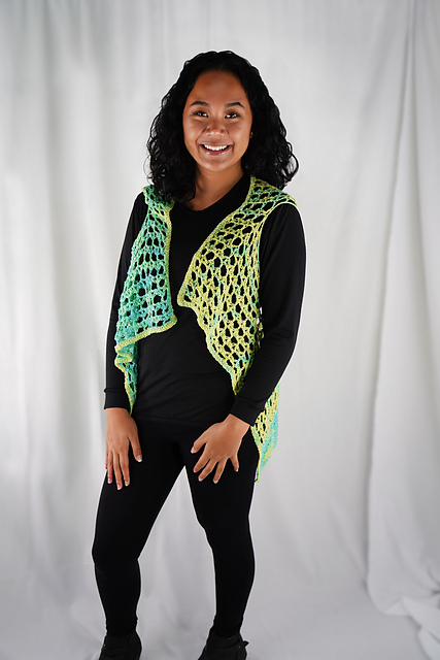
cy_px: 330
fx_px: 641
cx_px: 220
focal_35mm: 35
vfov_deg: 54.4
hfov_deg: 37.9
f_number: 4
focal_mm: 35
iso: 80
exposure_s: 1/50
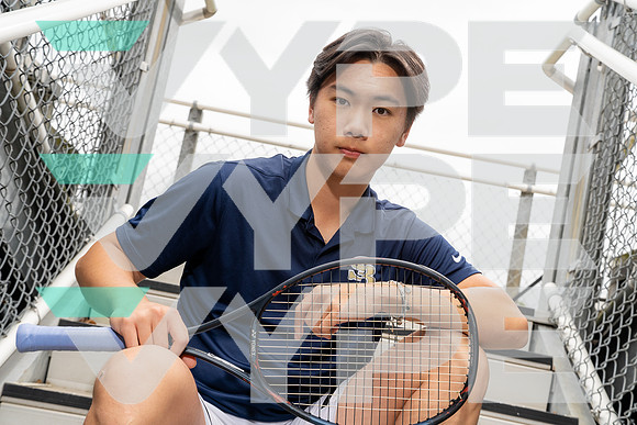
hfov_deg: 37.5
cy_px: 212
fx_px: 938
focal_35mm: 53
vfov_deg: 25.5
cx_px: 318
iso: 200
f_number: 8
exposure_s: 1/160
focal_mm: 53
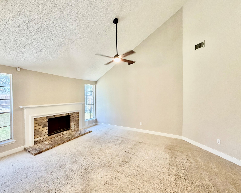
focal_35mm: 15
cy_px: 98
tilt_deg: -0.6
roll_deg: +0.6
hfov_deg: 96.7
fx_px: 107
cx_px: 114
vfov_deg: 84.0
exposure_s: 1/111
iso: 320
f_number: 2.2
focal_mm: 2.22
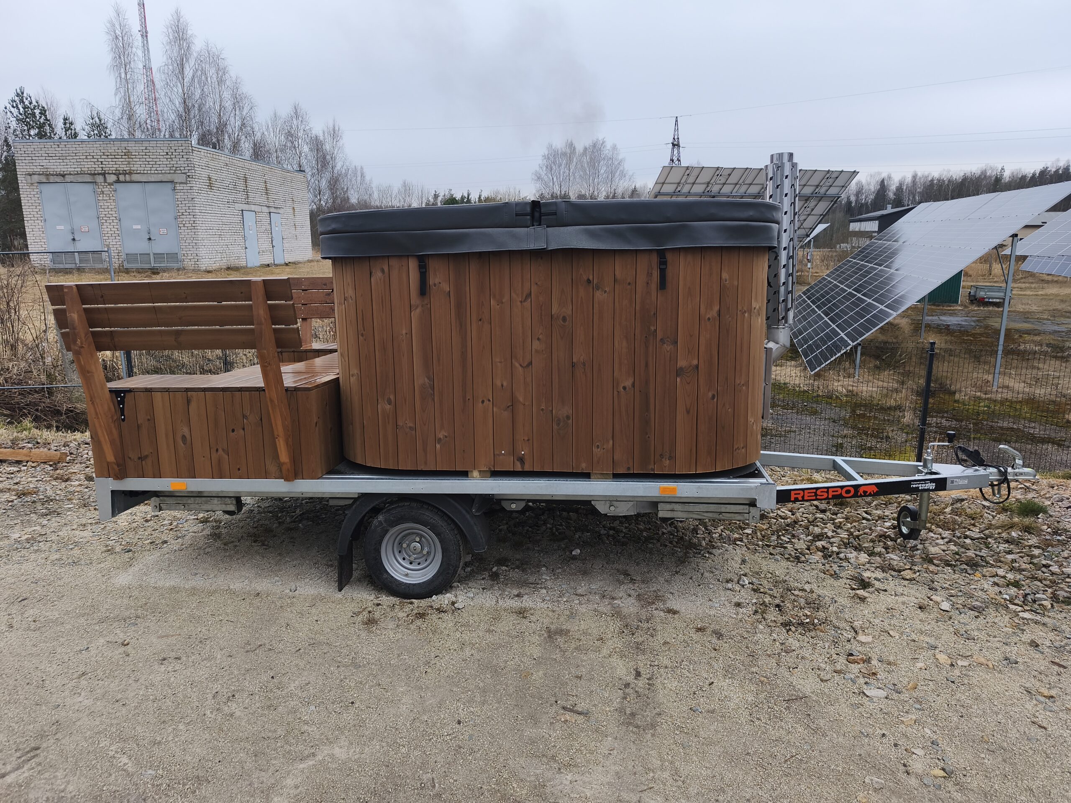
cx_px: 536
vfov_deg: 58.9
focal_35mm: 23
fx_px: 712
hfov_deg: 73.9
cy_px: 402
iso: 50
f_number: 1.65
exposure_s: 1/129
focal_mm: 6.18
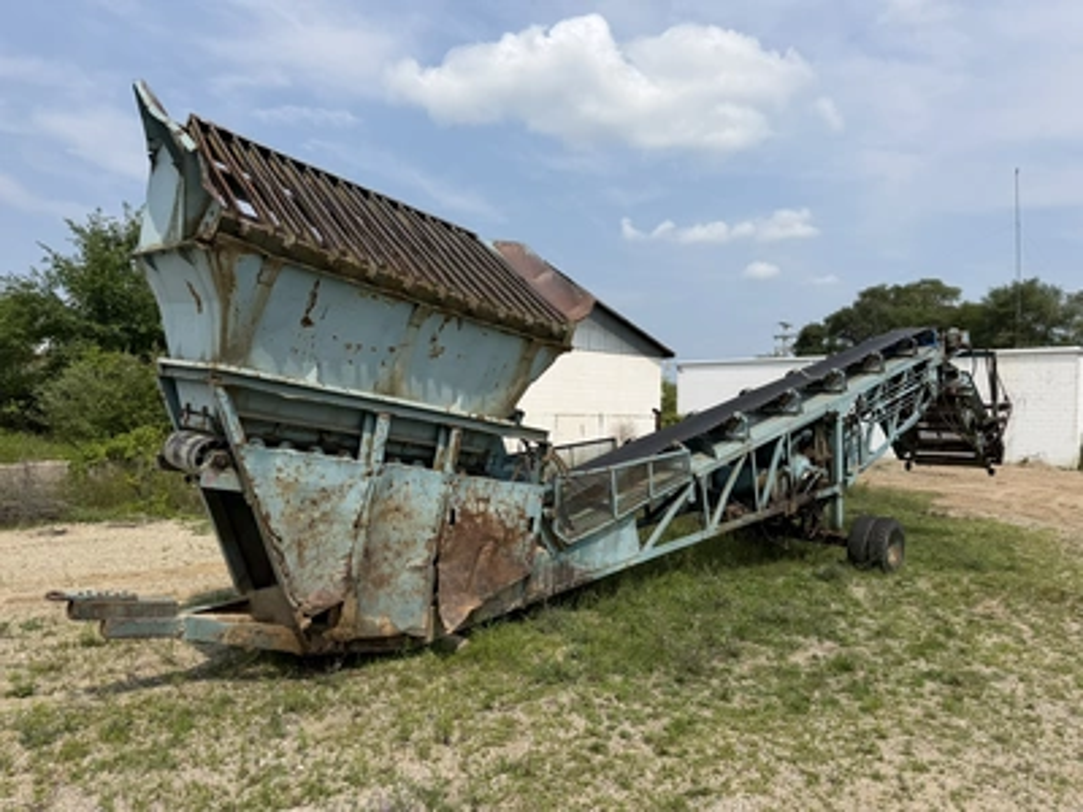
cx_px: 542
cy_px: 406
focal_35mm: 24
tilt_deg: -2.7
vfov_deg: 56.8
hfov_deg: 71.6
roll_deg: -0.4
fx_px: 751
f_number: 1.78
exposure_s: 1/6173
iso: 80
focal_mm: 6.76
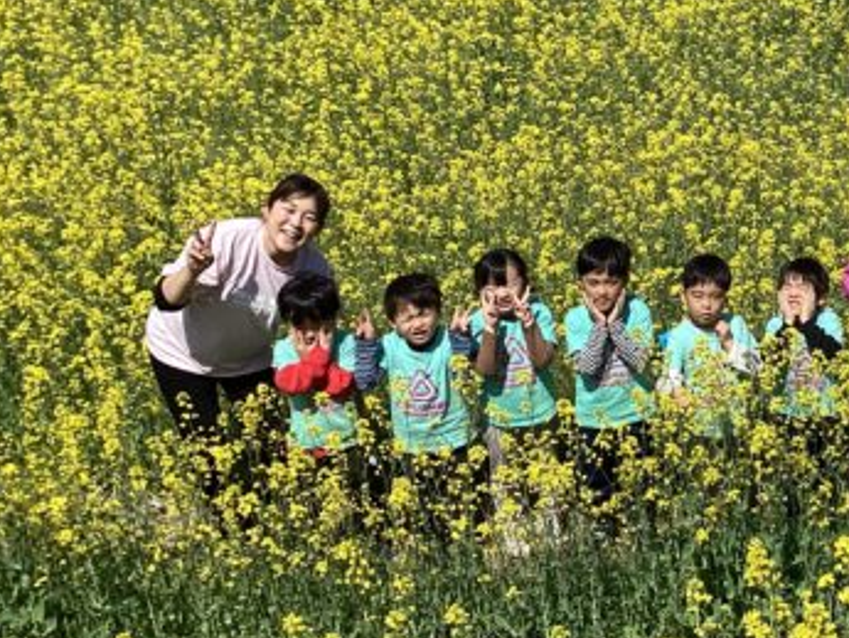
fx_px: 1693
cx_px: 773
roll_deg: -0.3
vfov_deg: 21.3
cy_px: 347
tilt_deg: -33.1
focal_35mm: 69
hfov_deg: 27.1
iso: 25
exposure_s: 1/1773
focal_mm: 3.3
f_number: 2.4
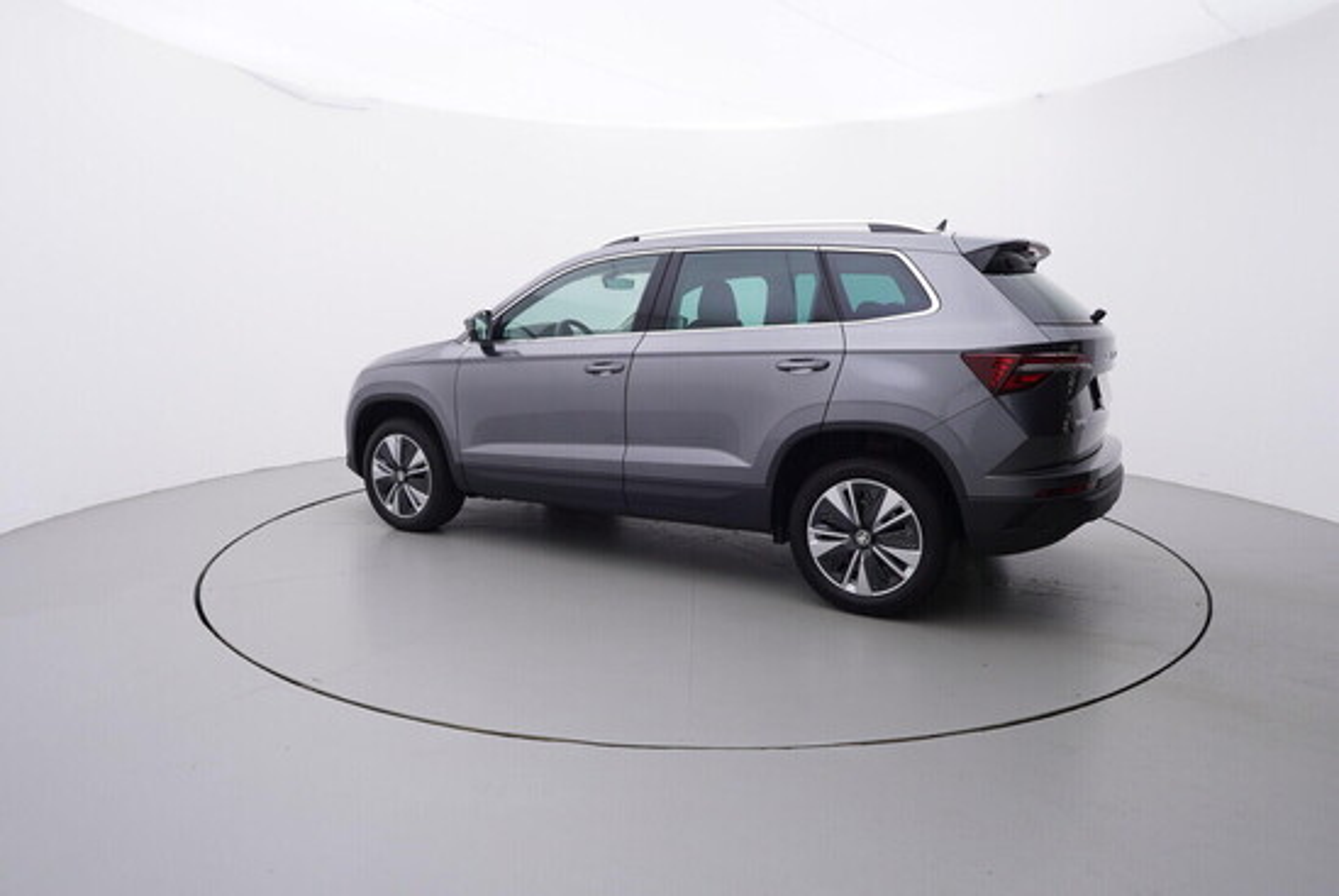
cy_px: 448
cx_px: 670
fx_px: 838
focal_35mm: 22
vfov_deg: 56.2
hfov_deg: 77.3
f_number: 5
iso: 200
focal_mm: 15
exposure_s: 1/80
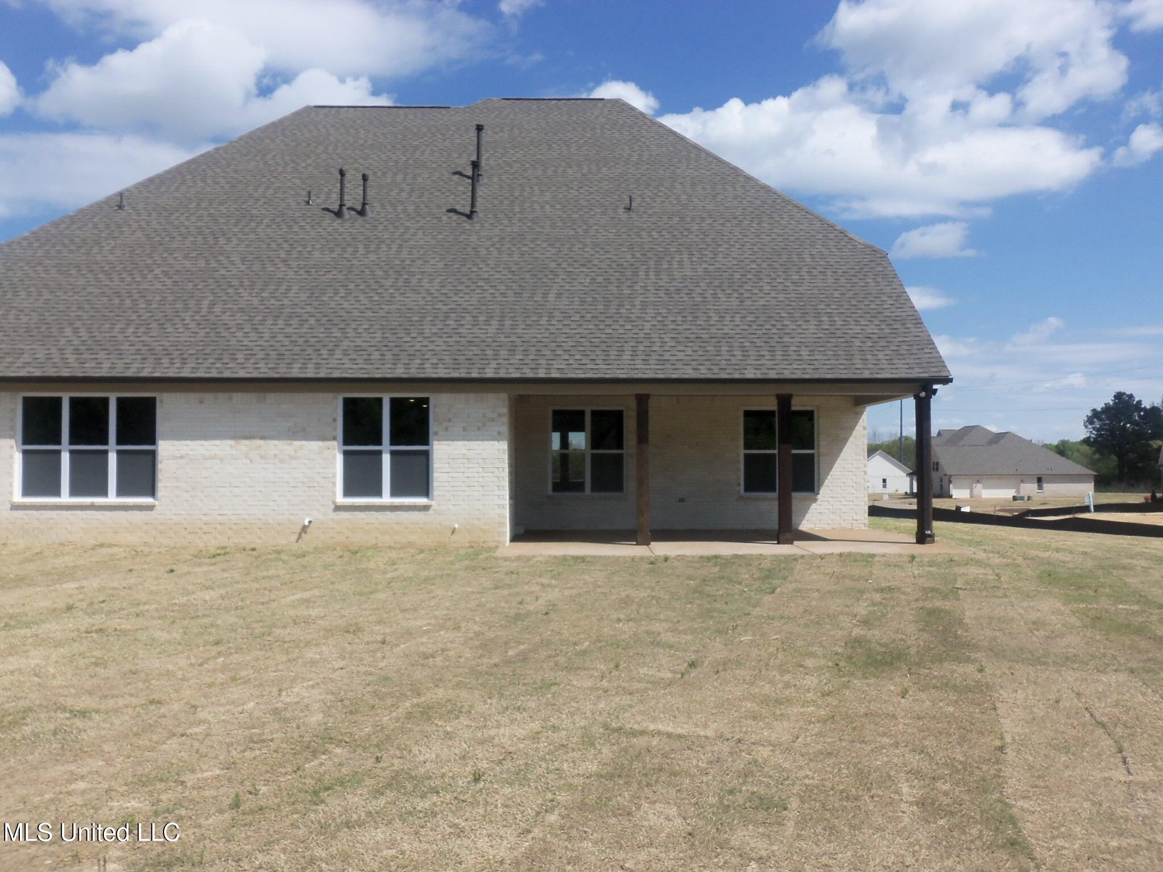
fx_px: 941
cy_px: 436
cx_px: 582
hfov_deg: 63.4
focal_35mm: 28
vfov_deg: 49.7
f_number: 8.6
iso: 64
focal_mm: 5.1
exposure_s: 1/200
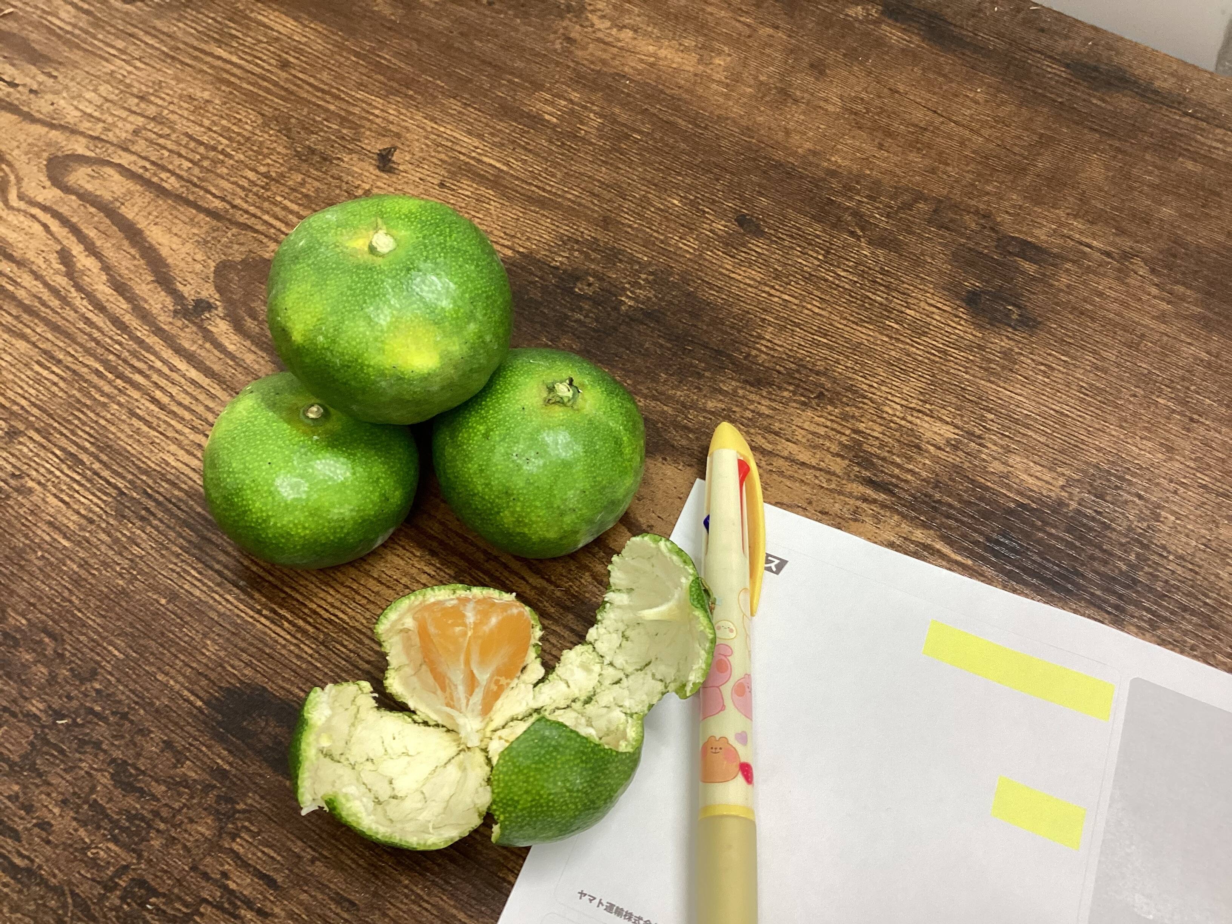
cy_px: 462
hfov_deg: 58.4
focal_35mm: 31
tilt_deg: -55.6
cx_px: 616
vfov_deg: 45.4
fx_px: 1103
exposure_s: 1/60
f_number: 2.4
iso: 100
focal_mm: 3.3
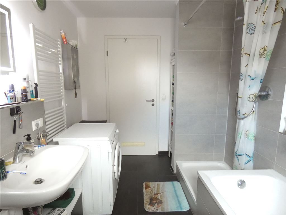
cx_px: 143
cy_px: 108
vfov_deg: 66.0
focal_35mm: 20
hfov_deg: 81.7
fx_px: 165
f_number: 2.8
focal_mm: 3.6
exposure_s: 1/60
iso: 640
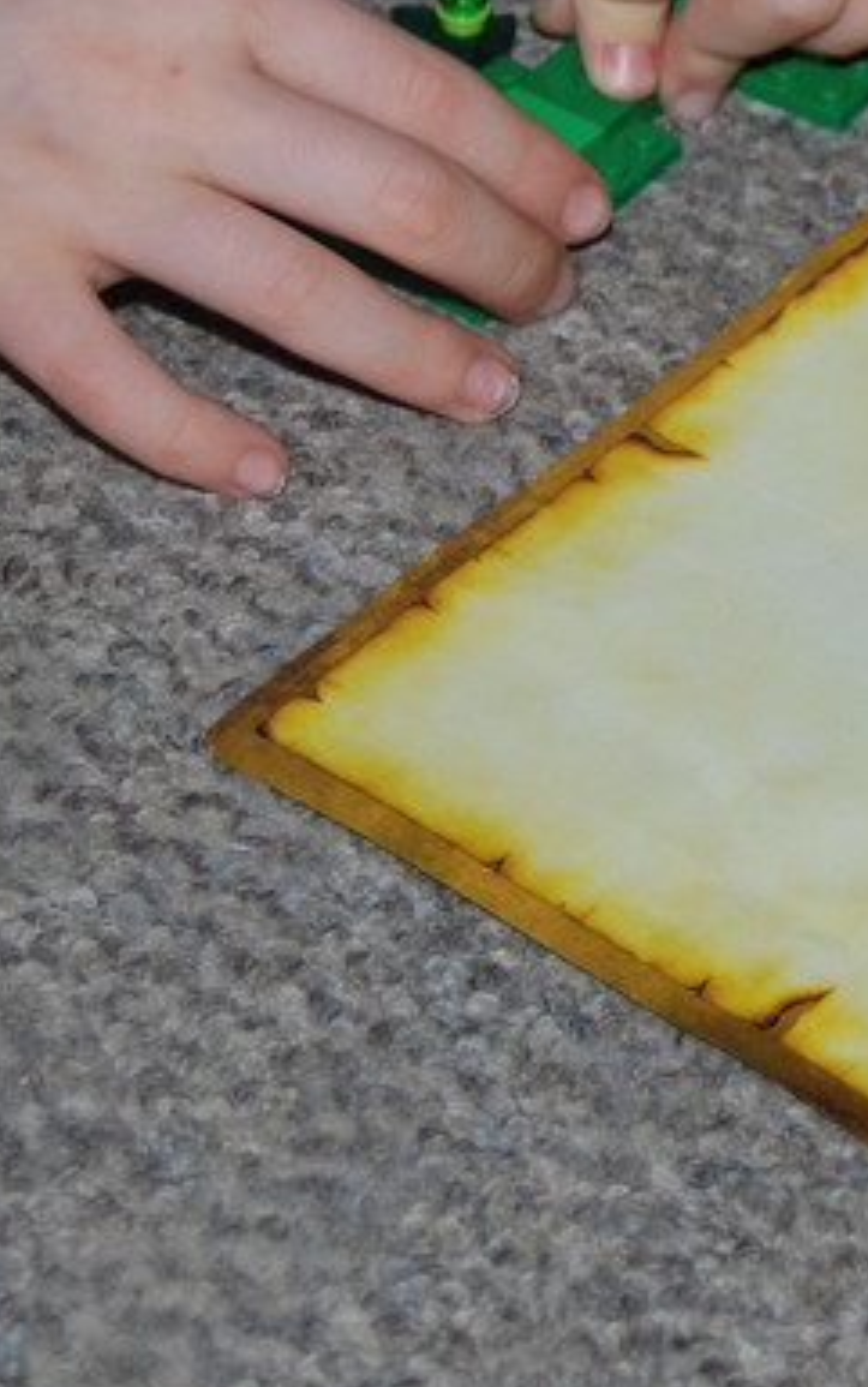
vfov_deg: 15.3
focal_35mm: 136
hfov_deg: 9.4
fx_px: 5142
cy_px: 558
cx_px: 1235
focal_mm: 38
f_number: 5
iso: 200
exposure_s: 1/60
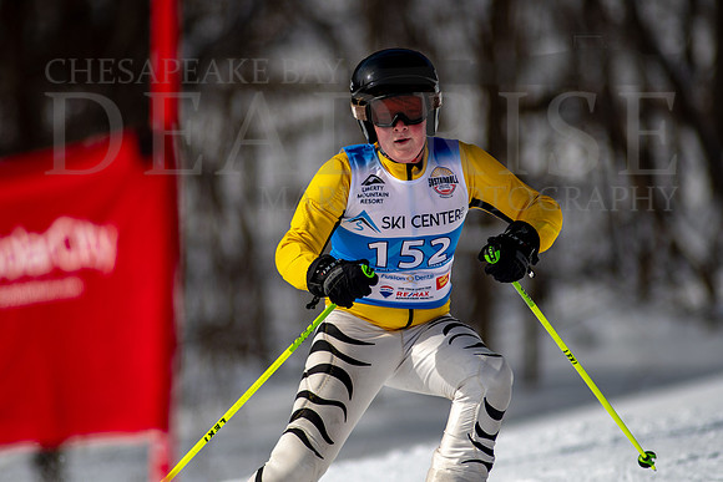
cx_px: 362
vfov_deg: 3.1
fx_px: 9039
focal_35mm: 450
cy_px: 241
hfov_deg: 4.6
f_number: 2.8
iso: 100
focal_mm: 300
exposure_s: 1/6400
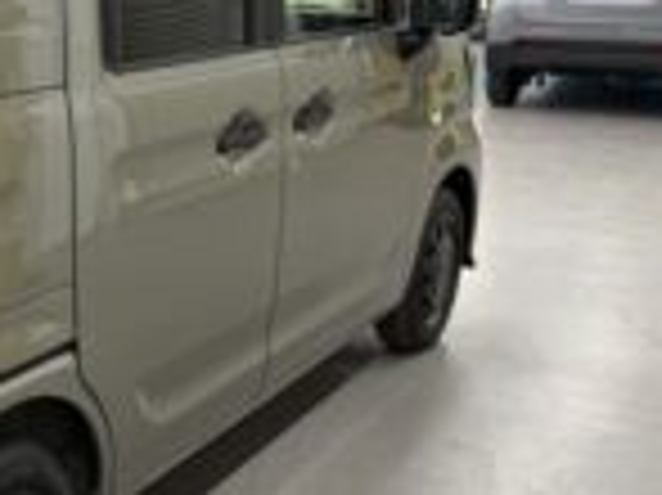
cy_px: 232
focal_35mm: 62
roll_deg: +1.9
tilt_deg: -13.4
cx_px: -86
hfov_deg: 28.1
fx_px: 1185
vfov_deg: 23.6
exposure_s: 1/50
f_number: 1.6
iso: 80
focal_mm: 5.96
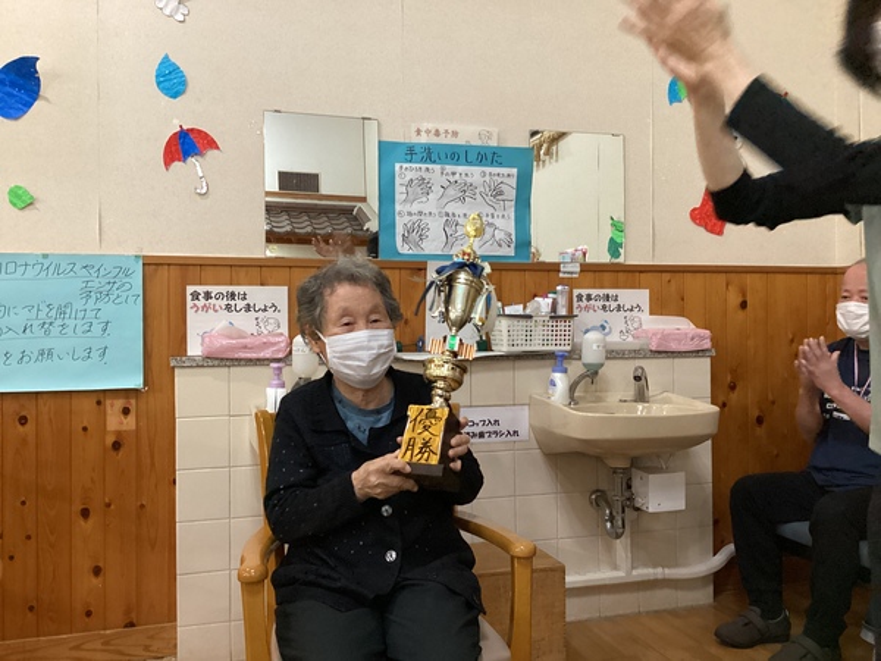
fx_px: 789
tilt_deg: -0.9
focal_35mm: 31
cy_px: 330
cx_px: 440
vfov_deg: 45.4
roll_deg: +0.4
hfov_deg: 58.4
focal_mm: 3.3
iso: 320
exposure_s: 1/50
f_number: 2.4
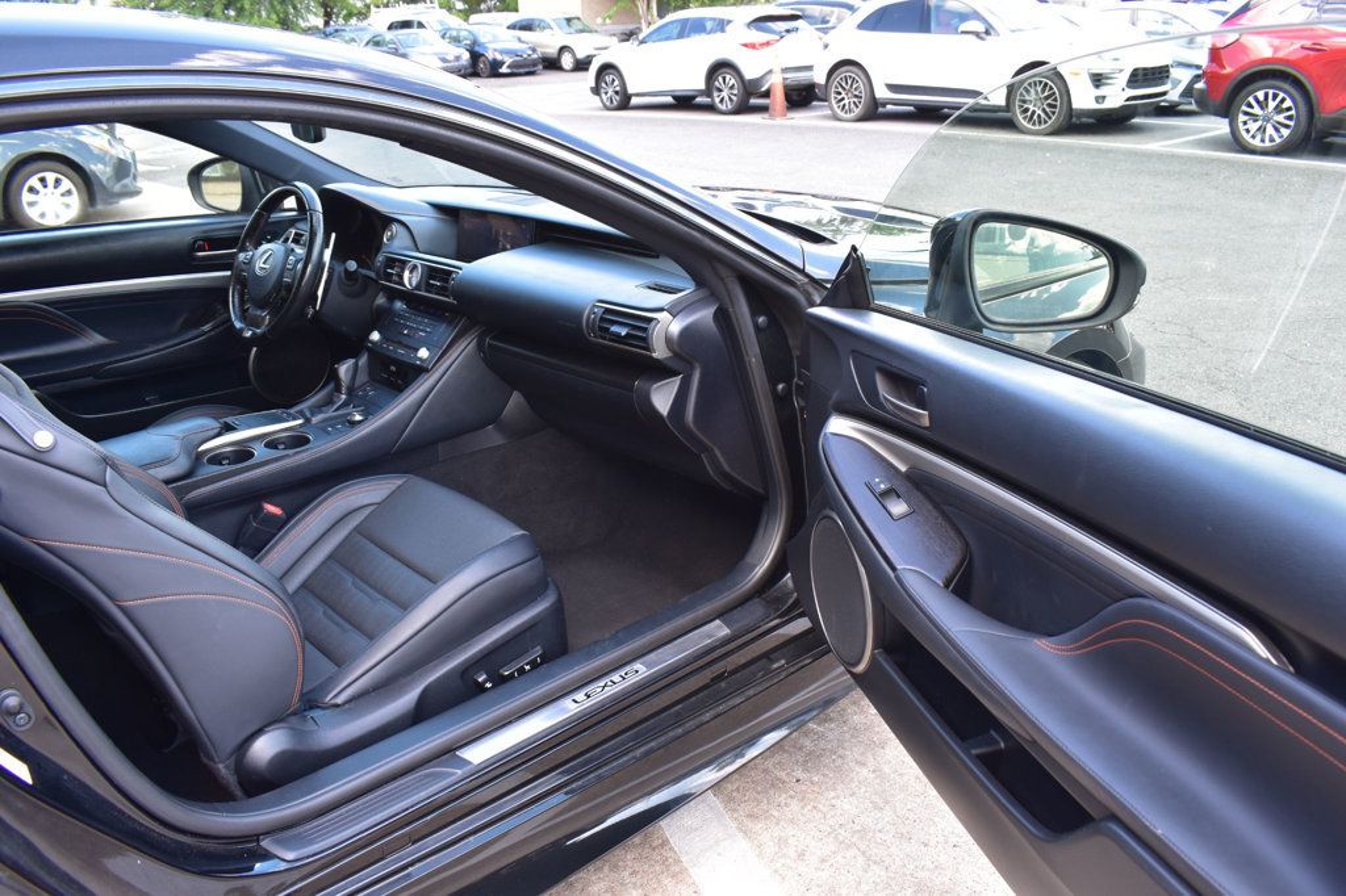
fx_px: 1009
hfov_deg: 67.4
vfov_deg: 47.9
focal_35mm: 27
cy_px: 448
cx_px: 673
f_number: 8
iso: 400
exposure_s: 1/50
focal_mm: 18
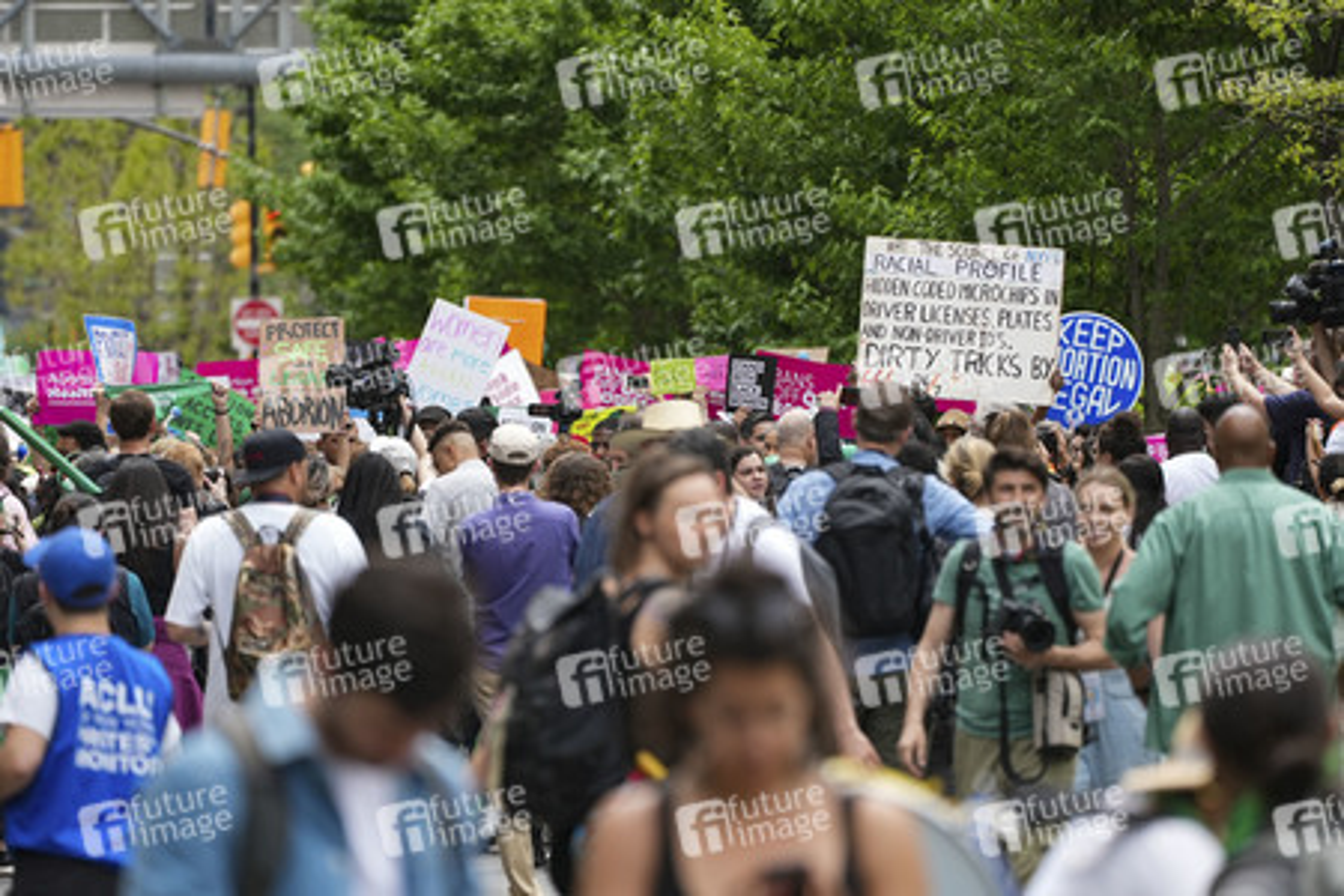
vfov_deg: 3.6
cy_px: 448
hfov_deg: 5.4
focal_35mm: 382
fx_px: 14260
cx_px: 672
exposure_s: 1/500
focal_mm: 382
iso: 400
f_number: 7.1
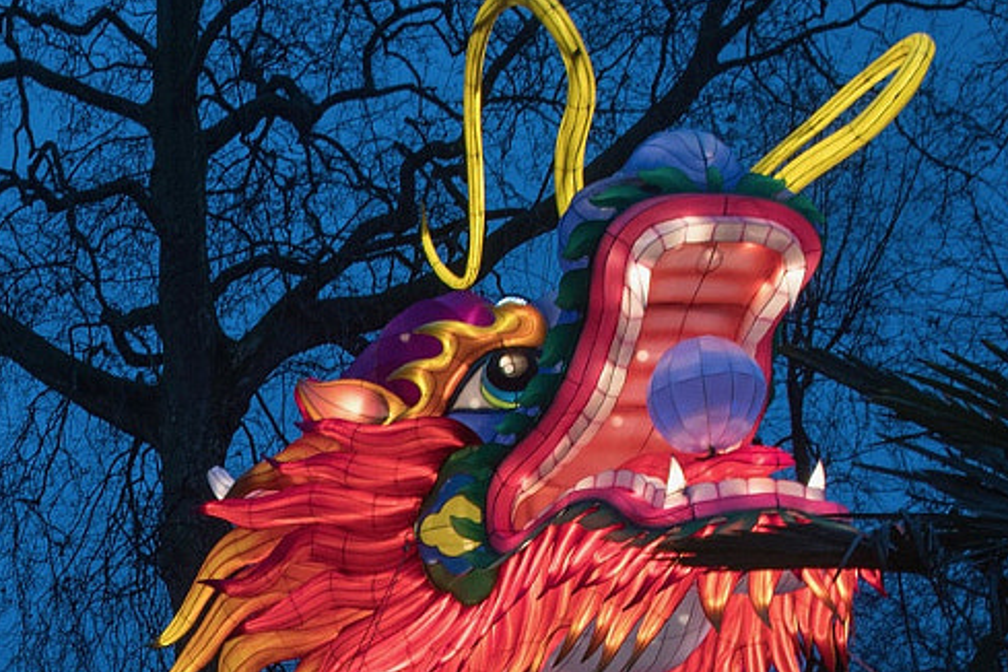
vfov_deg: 12.2
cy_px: 971
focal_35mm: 108
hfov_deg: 18.2
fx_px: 3024
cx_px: -122
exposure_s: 1/25
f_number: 6.3
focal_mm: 22
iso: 400
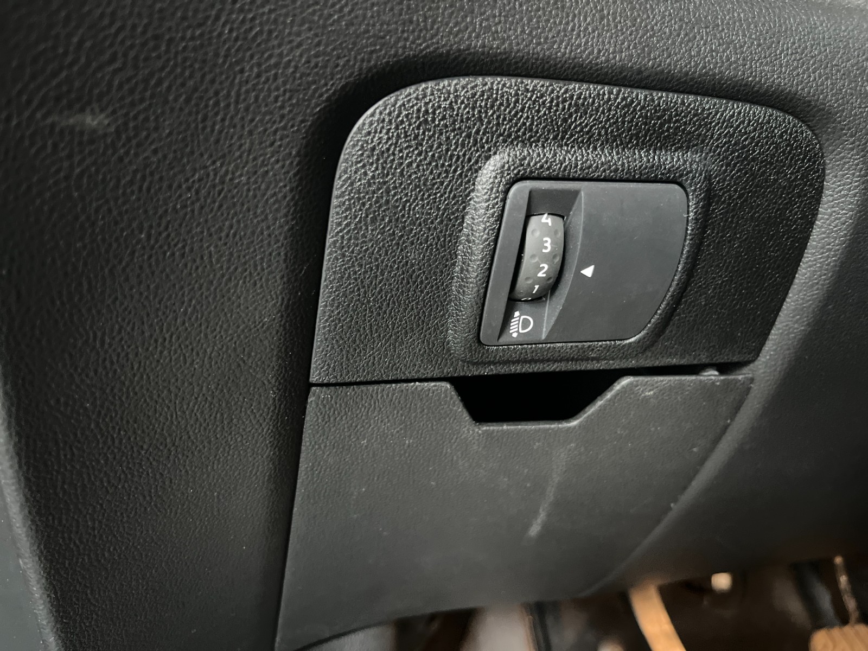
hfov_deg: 67.3
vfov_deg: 53.1
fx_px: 652
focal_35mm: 26
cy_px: 326
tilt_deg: -9.1
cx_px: 434
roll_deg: +2.8
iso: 1000
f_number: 1.6
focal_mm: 5.1
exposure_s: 1/25
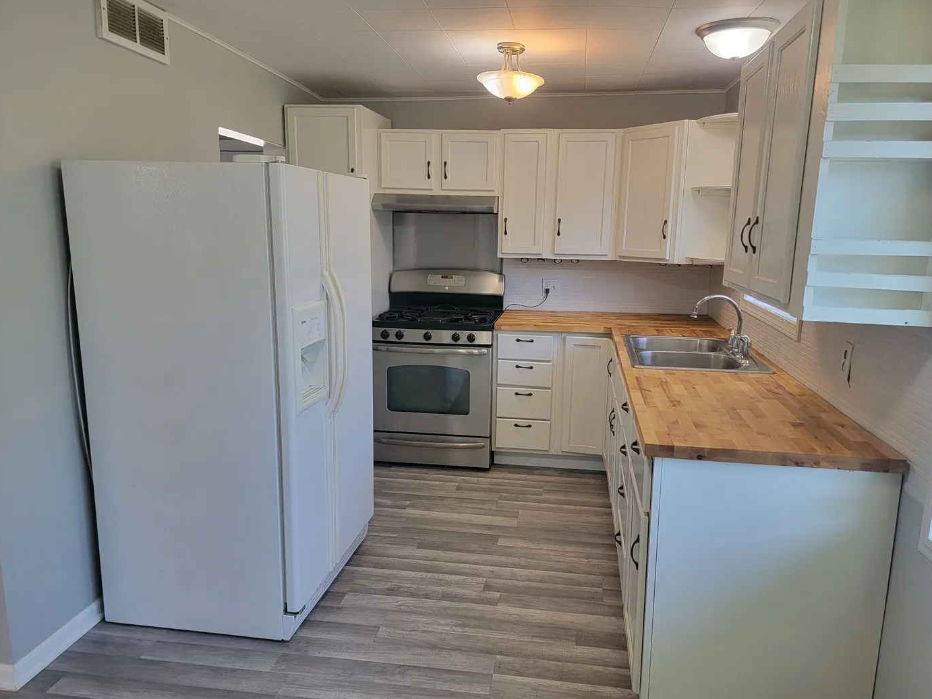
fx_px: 673
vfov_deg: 54.9
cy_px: 351
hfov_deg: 69.4
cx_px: 477
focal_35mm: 25
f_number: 1.8
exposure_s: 1/120
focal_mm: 6.7
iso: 125
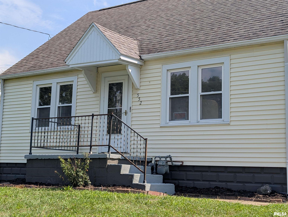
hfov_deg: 38.9
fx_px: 408
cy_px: 108
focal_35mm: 49
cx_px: 144
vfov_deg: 29.7
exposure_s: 1/1005
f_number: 1.68
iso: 20
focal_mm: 6.9
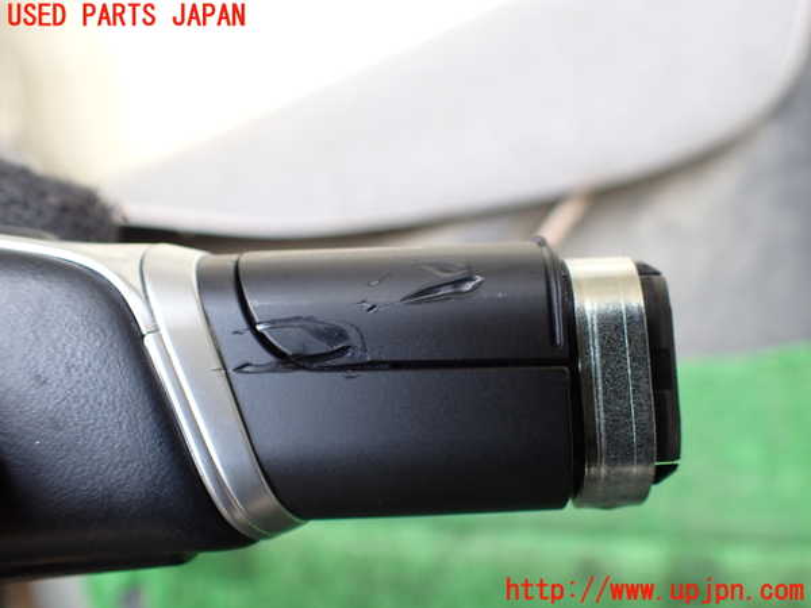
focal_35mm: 30
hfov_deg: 60.0
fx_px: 703
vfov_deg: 46.8
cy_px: 304
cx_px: 406
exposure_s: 1/125
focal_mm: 5.4
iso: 200
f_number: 2.3
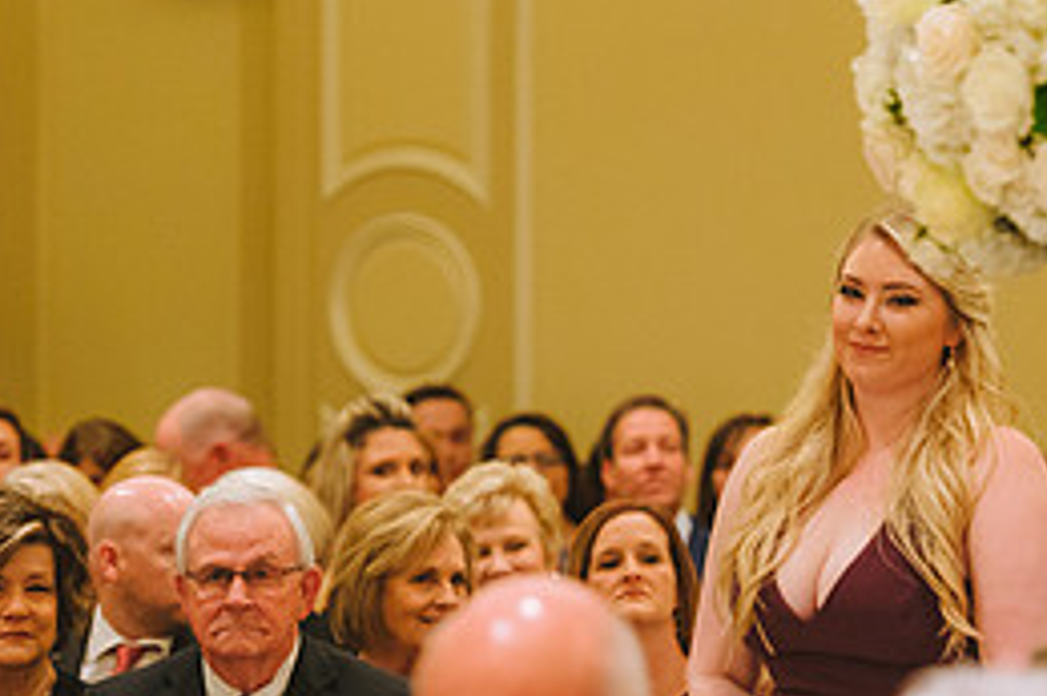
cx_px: 866
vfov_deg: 5.1
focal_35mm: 268
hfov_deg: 7.7
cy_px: 706
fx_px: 7789
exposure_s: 1/200
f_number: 3.2
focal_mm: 120
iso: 2000
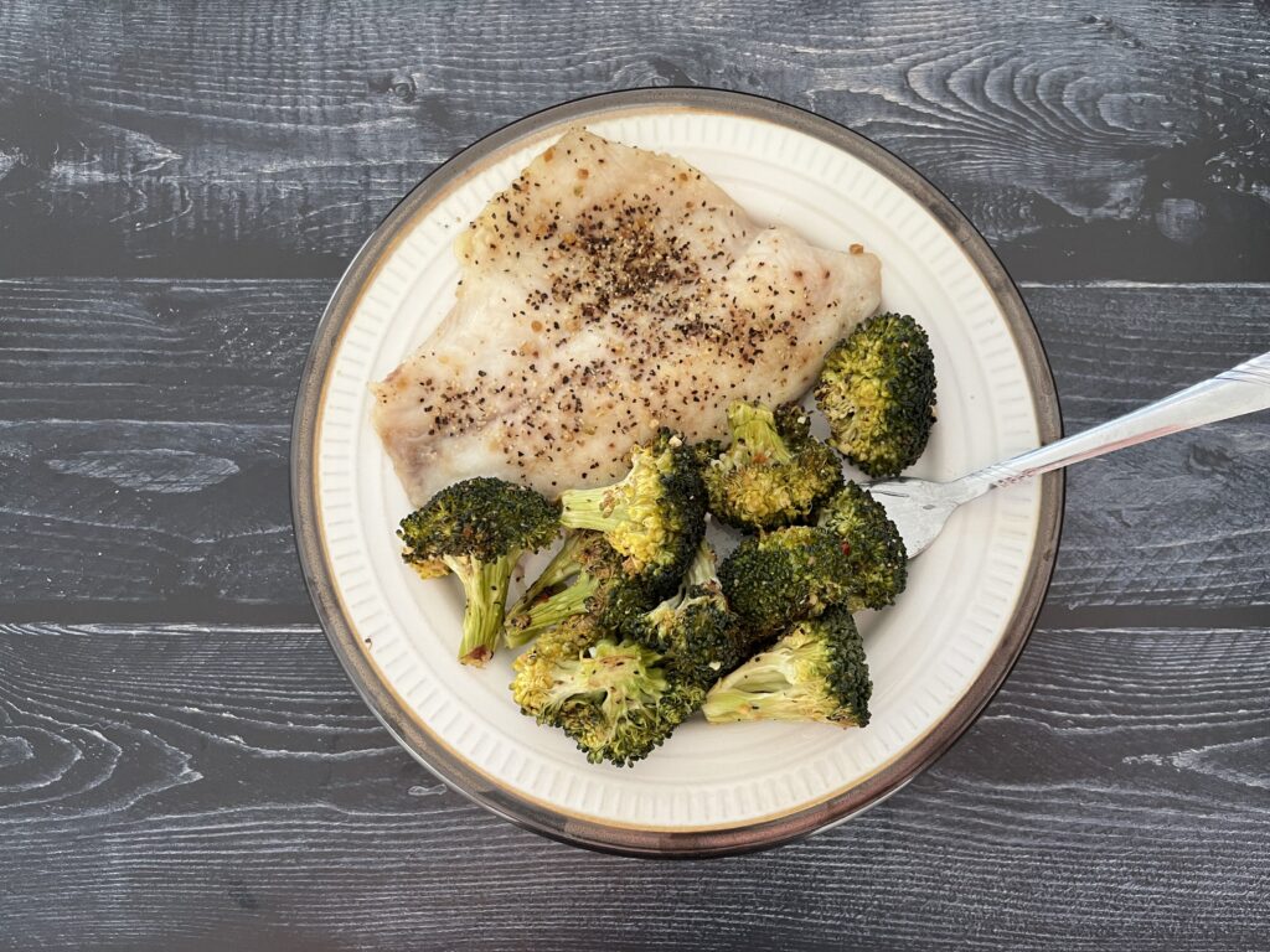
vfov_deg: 53.1
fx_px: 954
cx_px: 635
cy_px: 476
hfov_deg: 67.3
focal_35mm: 26
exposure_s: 1/76
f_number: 1.6
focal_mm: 5.1
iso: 125
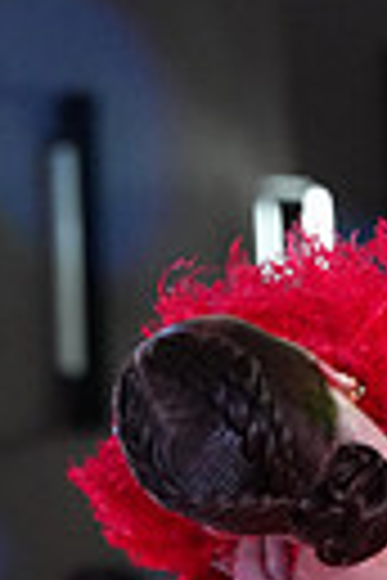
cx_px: 646
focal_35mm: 879
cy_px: 1012
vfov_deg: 2.3
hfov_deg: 1.6
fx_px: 14173
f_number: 5.6
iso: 5000
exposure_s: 1/250
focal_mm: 195
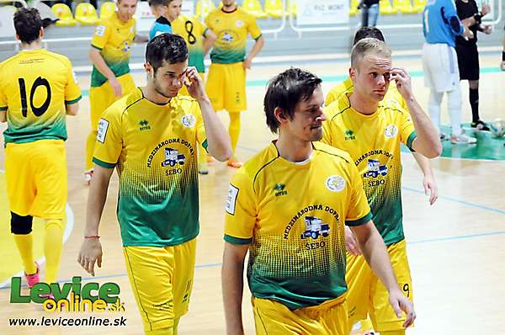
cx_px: 252
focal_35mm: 105
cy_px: 168
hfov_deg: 19.5
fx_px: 1471
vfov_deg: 13.0
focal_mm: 70
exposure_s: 1/100
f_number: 4
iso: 3200
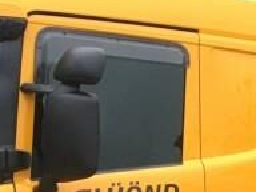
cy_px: 177
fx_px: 1146
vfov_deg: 9.5
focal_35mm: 155
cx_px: 459
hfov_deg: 11.8
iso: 50
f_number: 2.2
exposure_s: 1/33
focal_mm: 4.15
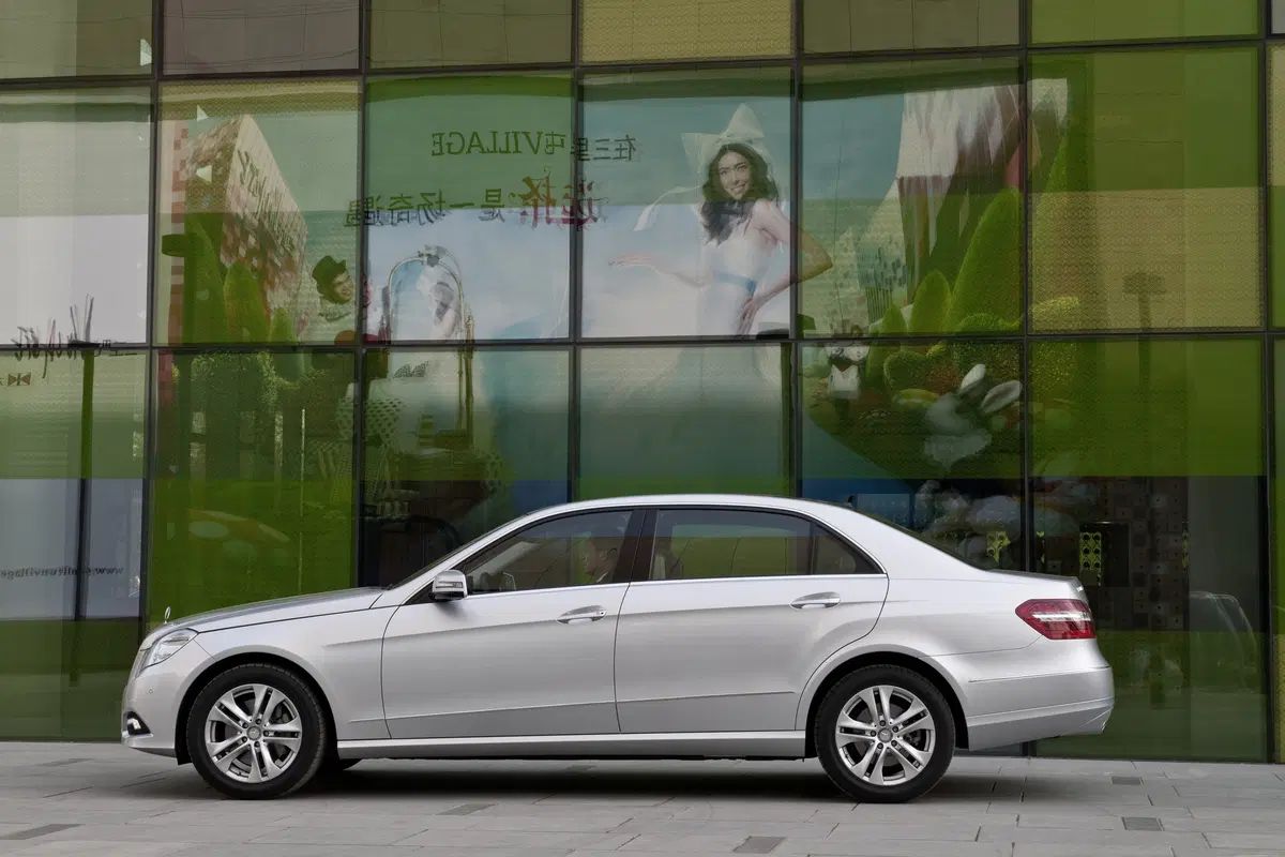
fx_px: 2213
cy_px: 428
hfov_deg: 32.4
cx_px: 642
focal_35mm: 62
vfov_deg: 21.9
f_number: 16
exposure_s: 1/20
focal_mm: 62
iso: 100
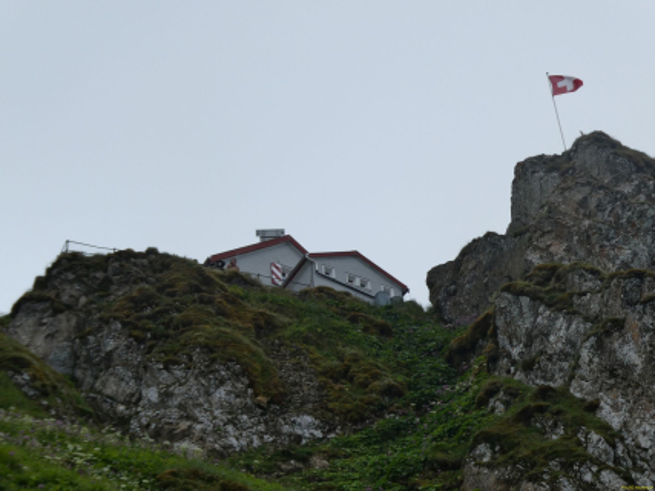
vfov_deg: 17.6
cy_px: 246
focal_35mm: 84
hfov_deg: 23.3
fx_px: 1589
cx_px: 328
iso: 80
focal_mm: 15
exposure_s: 1/800
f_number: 4.8
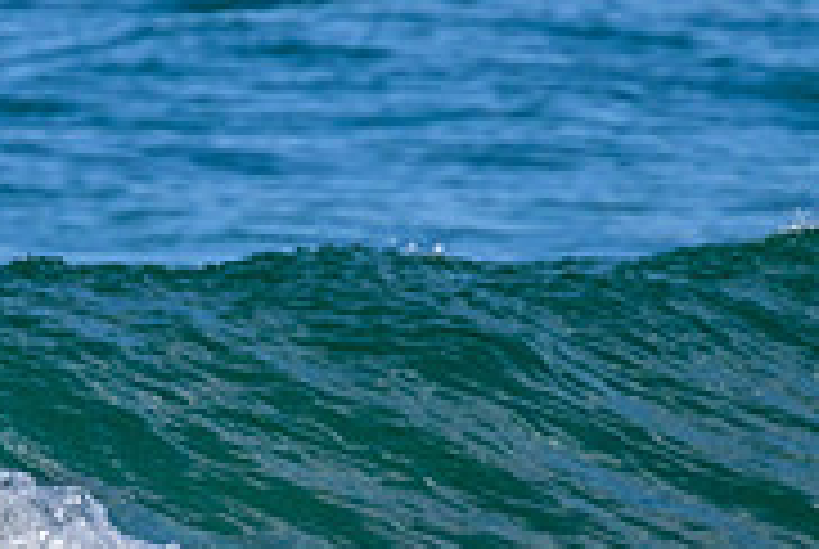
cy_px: 583
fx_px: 58061
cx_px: 18
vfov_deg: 0.5
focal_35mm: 2548
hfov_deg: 0.8
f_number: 11
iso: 1800
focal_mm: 800
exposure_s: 1/2000
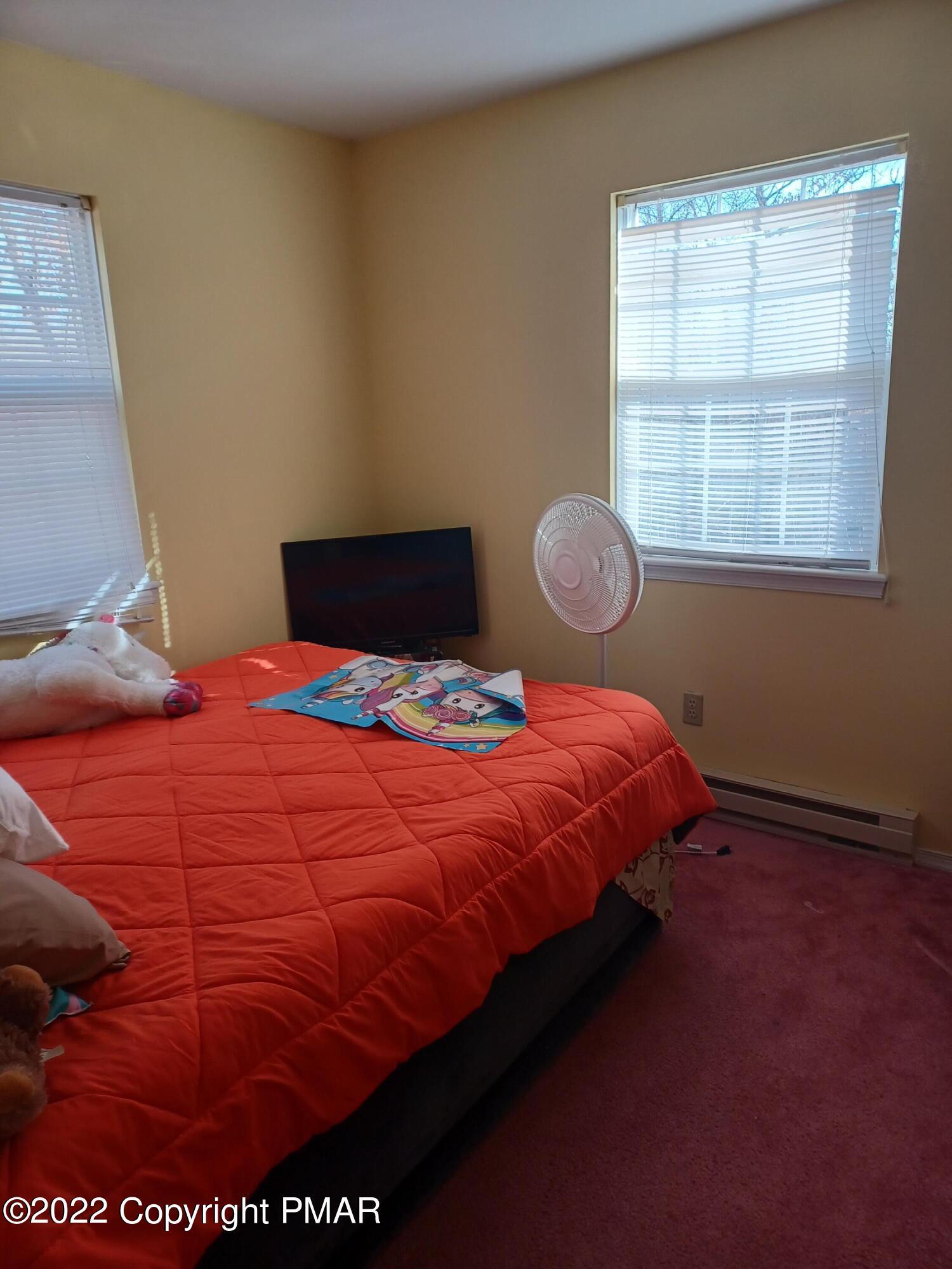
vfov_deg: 69.4
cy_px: 634
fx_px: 917
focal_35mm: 25
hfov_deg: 54.9
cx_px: 476
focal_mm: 4.6
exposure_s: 1/60
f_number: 1.8
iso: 64
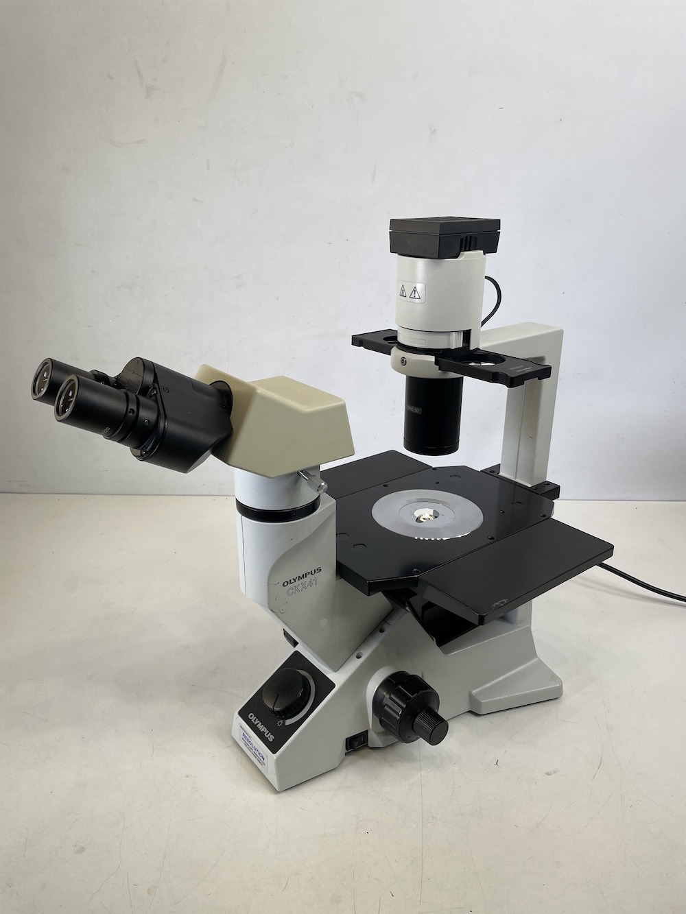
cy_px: 457
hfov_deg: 53.1
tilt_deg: -20.3
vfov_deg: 67.3
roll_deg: +1.1
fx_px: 687
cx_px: 343
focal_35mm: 26
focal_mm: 4.2
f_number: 1.6
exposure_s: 1/332
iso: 32
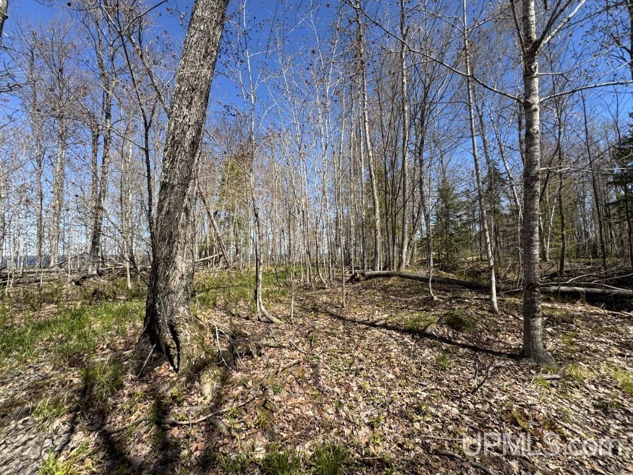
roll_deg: +0.4
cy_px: 238
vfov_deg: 85.7
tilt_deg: +3.4
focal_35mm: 14
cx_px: 316
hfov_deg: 102.1
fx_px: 256
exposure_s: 1/1034
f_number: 2.2
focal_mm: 2.22
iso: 50
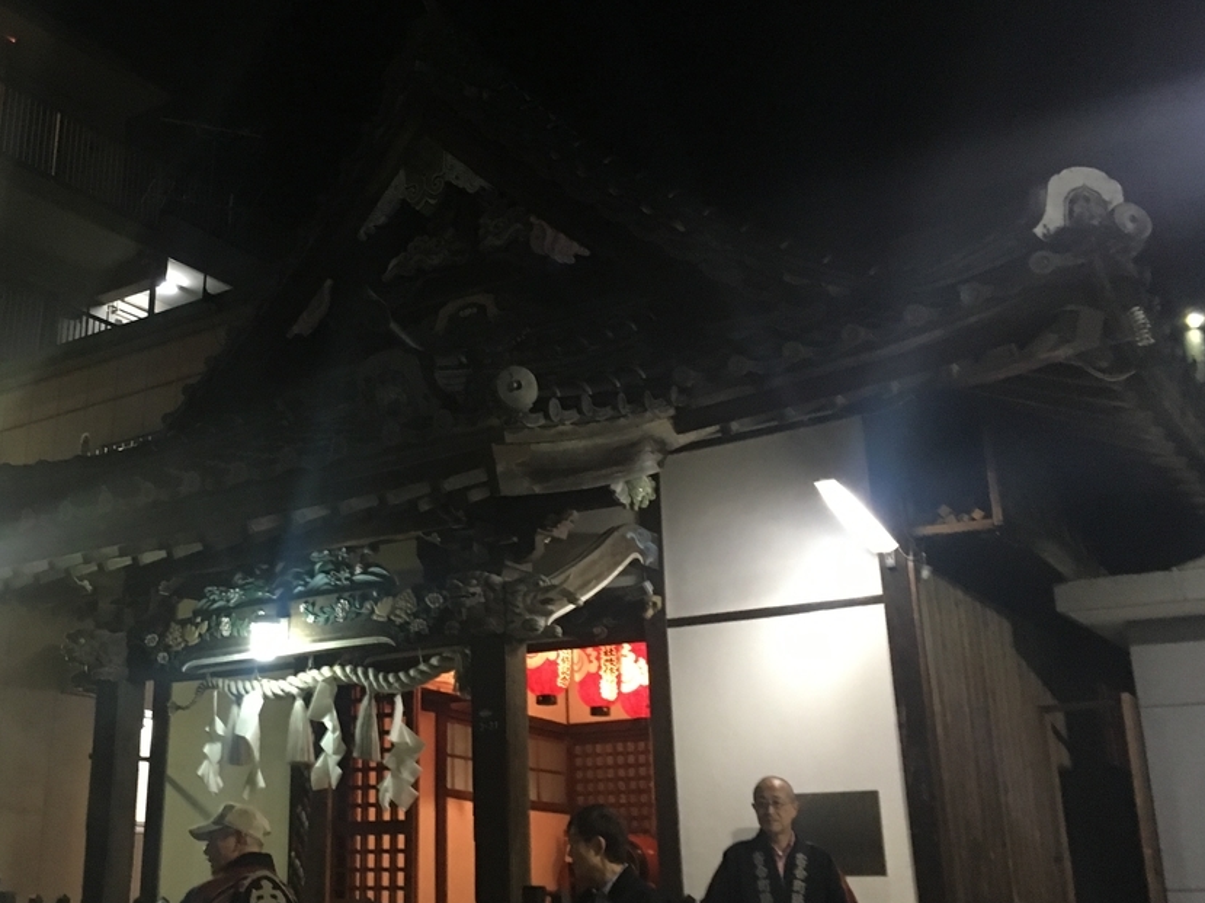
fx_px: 1461
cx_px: 413
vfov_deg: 34.3
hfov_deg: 44.2
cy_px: 396
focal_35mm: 42
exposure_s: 1/15
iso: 200
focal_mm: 4.15
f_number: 2.2
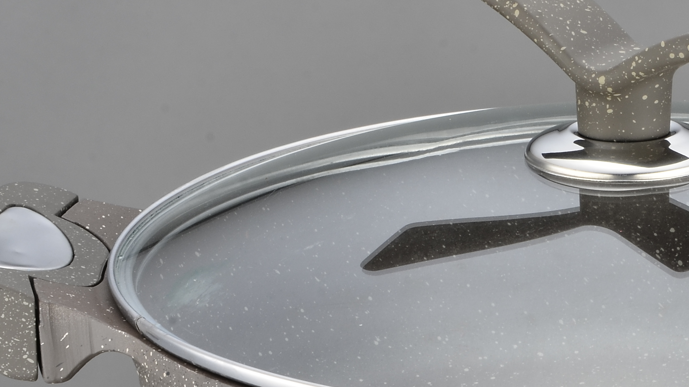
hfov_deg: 10.6
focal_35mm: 203
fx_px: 3709
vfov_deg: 6.0
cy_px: 212
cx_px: 586
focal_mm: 58
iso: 160
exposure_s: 1/125
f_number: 22
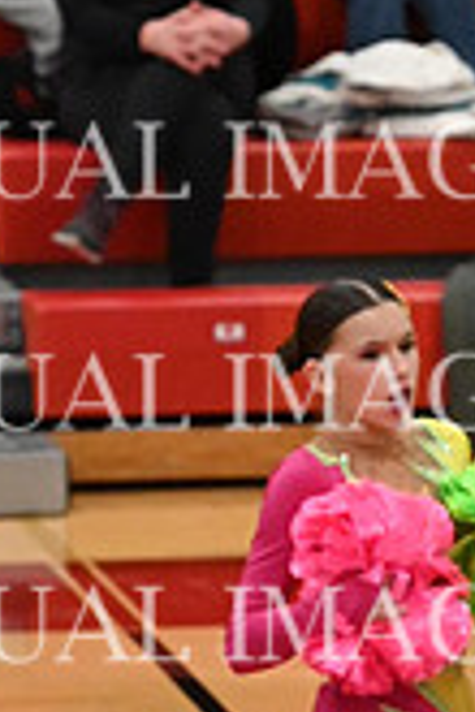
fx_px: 12765
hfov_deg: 2.1
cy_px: 1204
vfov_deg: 3.2
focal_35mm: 645
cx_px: 564
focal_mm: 122
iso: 6400
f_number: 4
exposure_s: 1/400
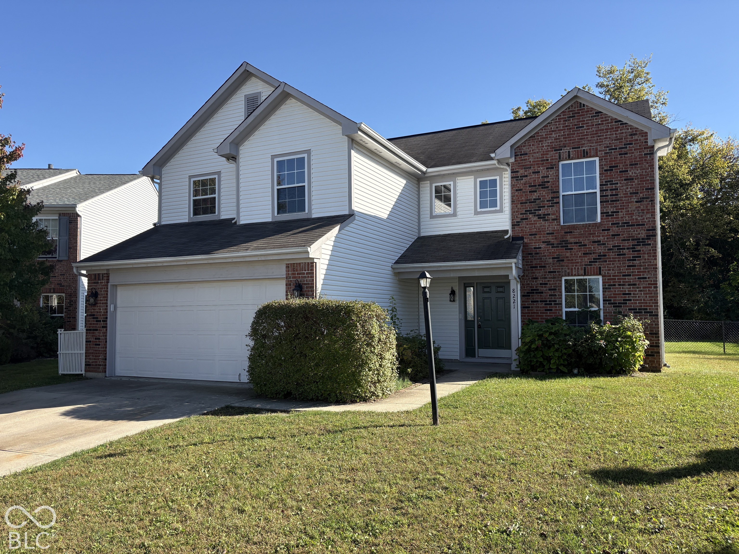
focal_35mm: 26
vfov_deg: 53.1
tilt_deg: +3.7
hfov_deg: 67.3
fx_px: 555
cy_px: 277
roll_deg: -0.1
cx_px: 370
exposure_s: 1/2012
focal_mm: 5.96
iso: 64
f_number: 1.6
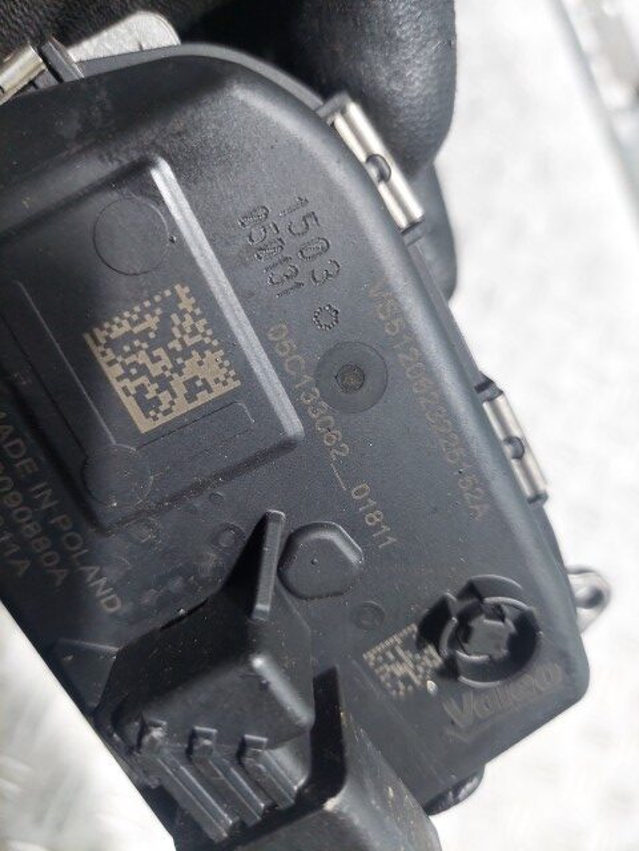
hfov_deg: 54.9
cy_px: 426
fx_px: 615
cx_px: 320
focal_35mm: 25
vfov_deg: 69.4
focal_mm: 5.23
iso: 160
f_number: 1.8
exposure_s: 1/50
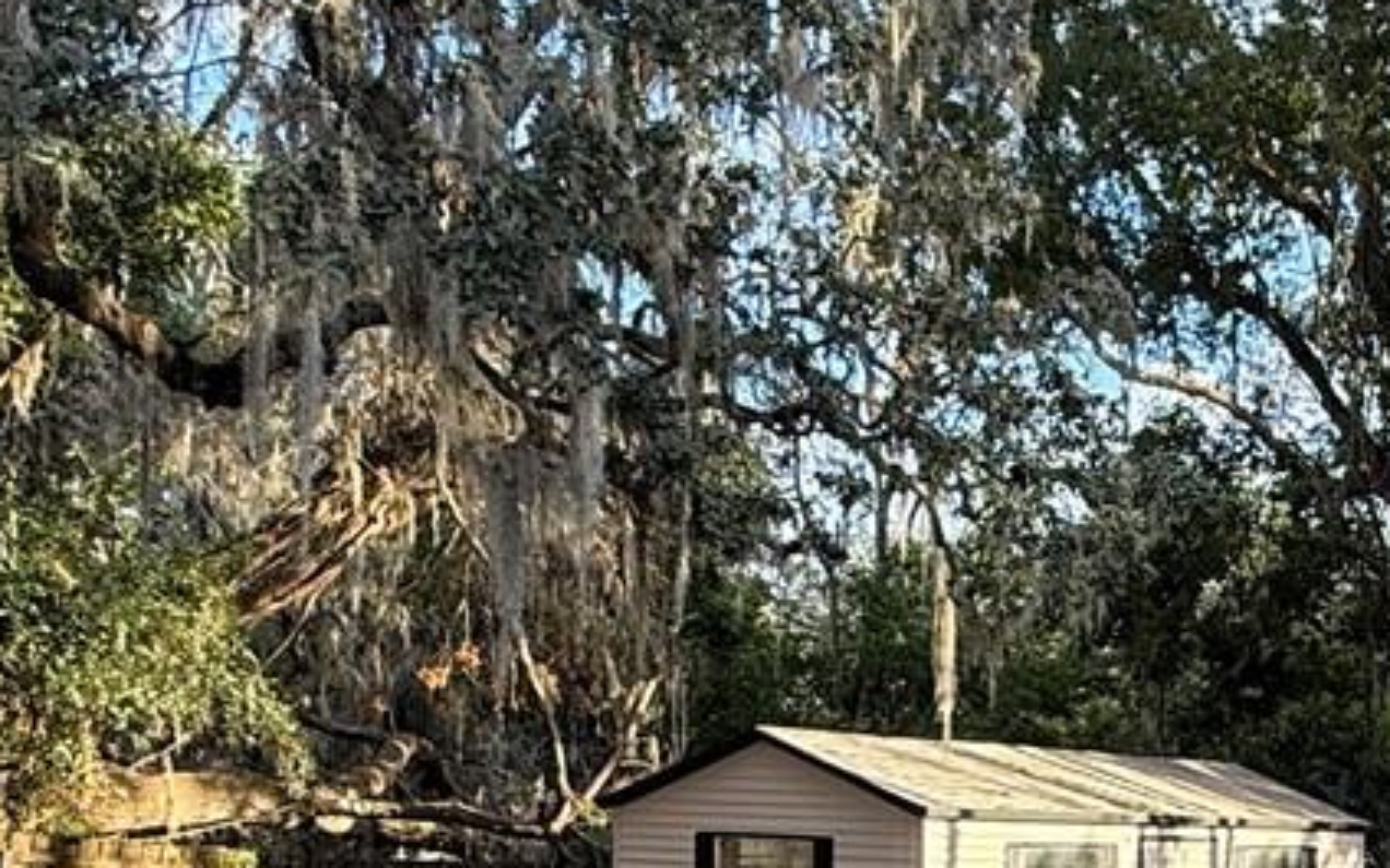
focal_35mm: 56
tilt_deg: -2.9
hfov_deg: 32.9
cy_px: 973
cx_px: 1433
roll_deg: -1.8
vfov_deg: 21.8
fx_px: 2121
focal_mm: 2.22
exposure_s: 1/177
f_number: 2.2
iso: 64
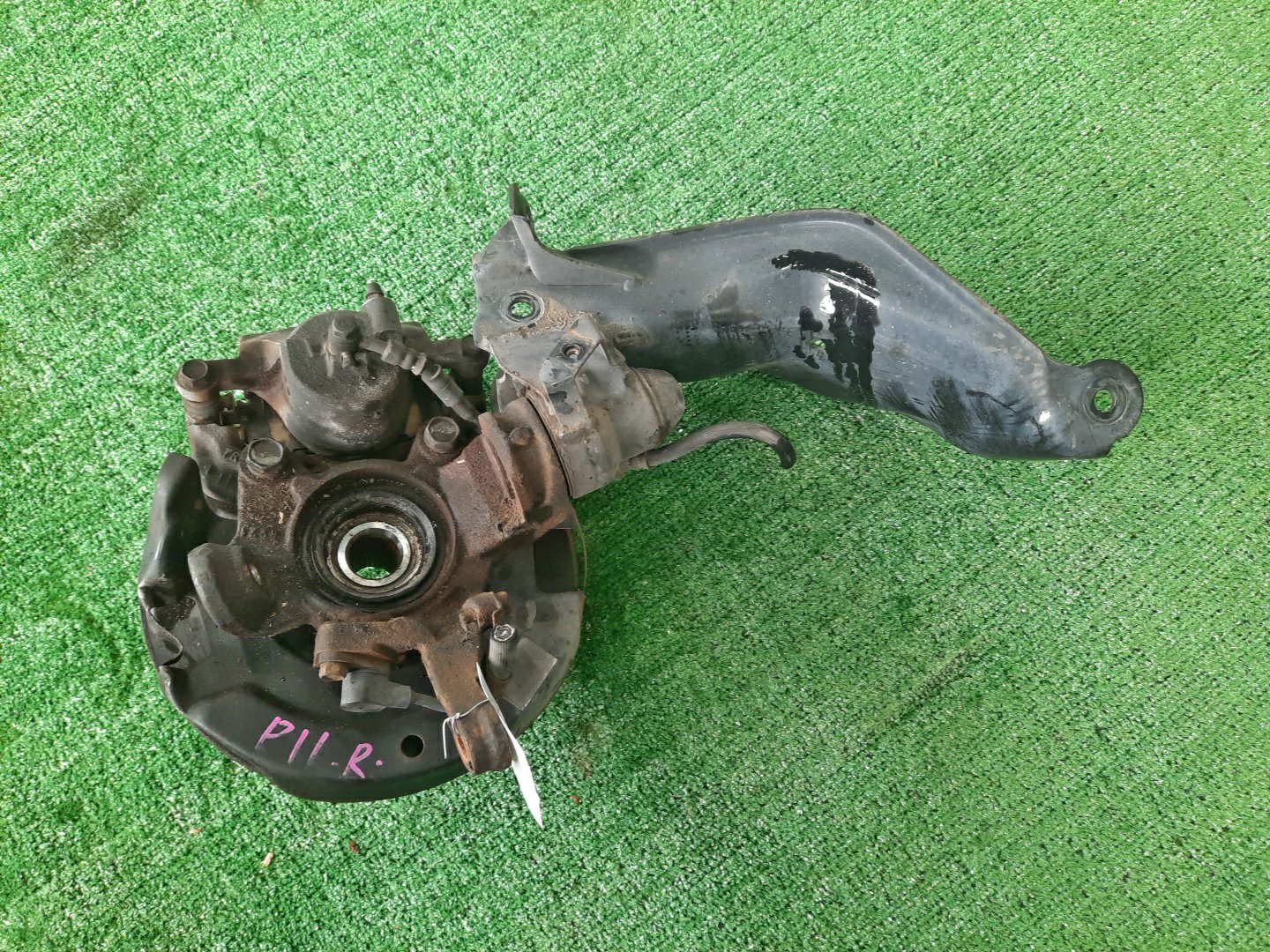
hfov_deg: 69.4
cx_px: 635
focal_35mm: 25
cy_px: 476
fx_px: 917
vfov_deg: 54.9
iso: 228
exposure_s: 1/50
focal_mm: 4.6
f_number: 2
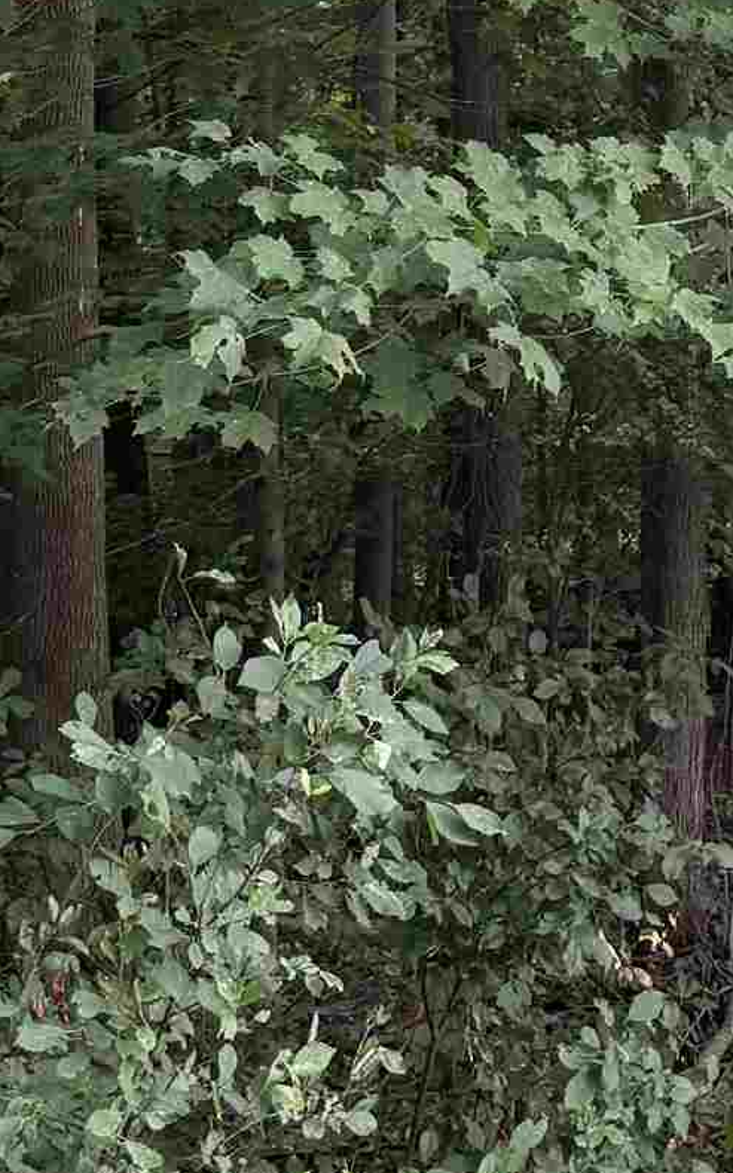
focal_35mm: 99
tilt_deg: -4.5
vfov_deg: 20.8
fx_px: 3165
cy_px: 244
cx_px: 831
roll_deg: -0.4
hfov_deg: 12.9
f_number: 1.78
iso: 200
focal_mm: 6.76
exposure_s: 1/193
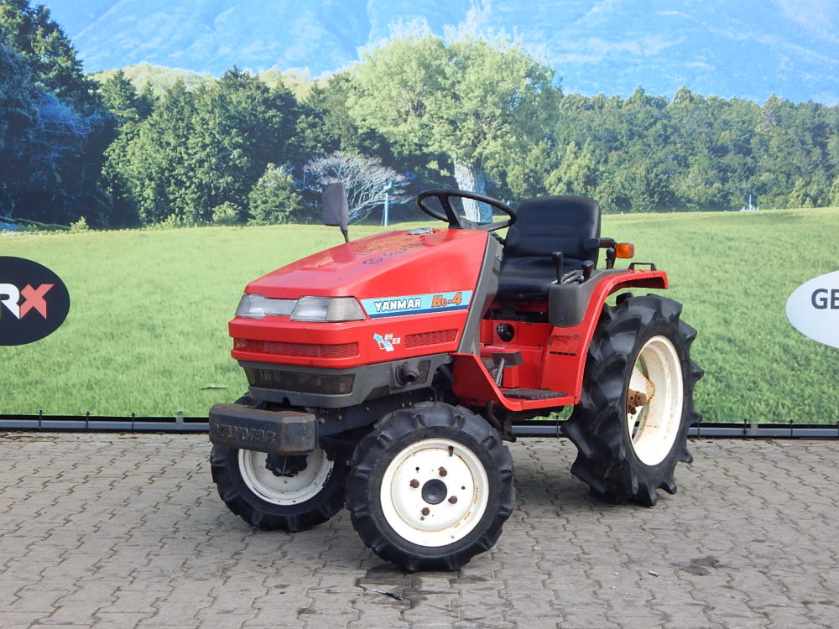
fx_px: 1163
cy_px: 314
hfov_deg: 39.7
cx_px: 420
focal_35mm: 48
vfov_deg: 30.3
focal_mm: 8.6
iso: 125
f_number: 3.7
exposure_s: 1/400
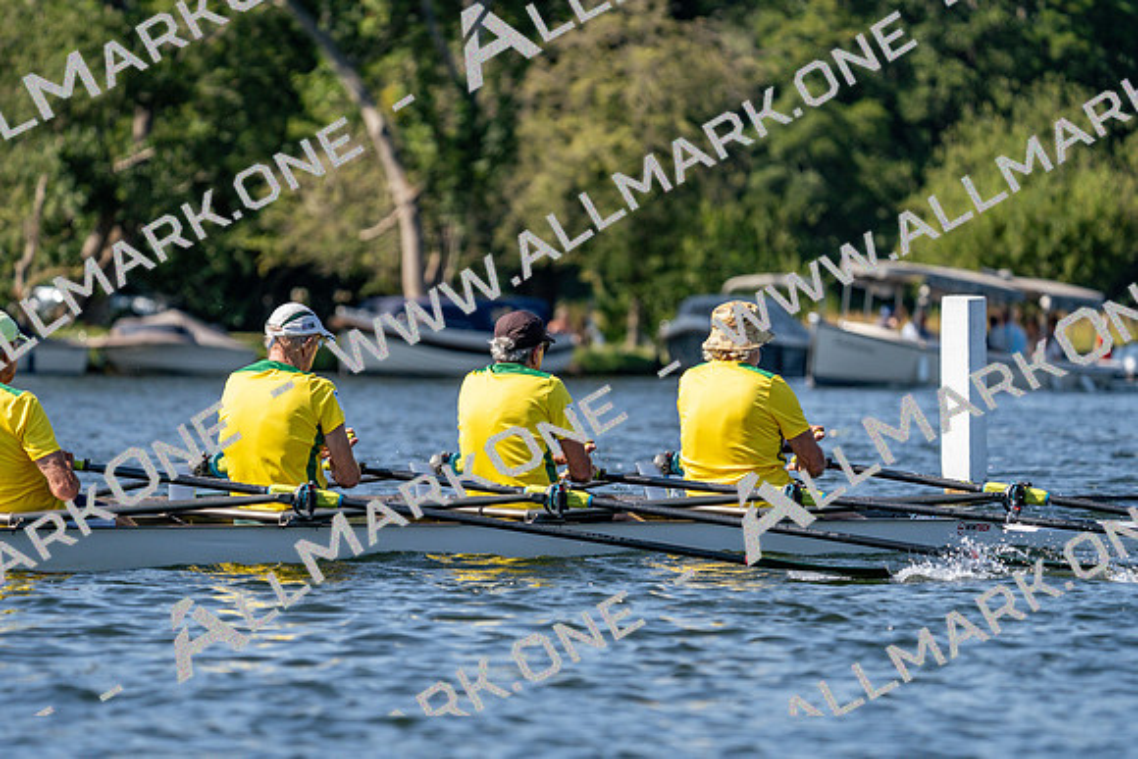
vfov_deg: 4.5
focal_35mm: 309
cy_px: 380
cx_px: 569
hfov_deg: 6.7
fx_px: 9770
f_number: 6.3
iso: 320
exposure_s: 1/1600
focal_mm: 309
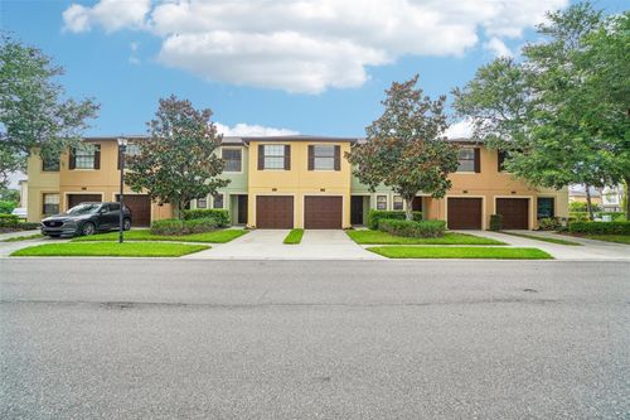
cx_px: 315
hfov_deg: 100.4
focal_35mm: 15
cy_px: 210
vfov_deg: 77.3
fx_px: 262
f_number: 8
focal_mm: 10
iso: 100
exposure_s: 1/30
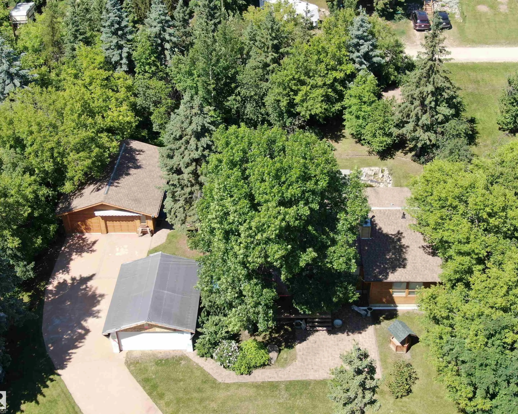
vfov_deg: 33.4
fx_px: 690
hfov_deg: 41.2
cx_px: 266
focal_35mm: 45
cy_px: 208
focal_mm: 7.55
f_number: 3.6
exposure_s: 1/400
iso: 110
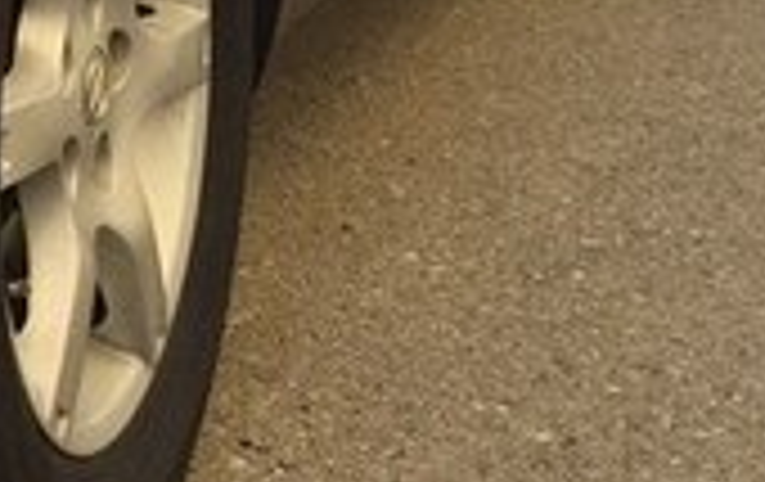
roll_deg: +2.2
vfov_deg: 10.6
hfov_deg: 15.3
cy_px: -277
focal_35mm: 119
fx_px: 2486
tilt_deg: -6.2
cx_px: -580
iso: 32
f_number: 2.2
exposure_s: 1/370
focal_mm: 4.15
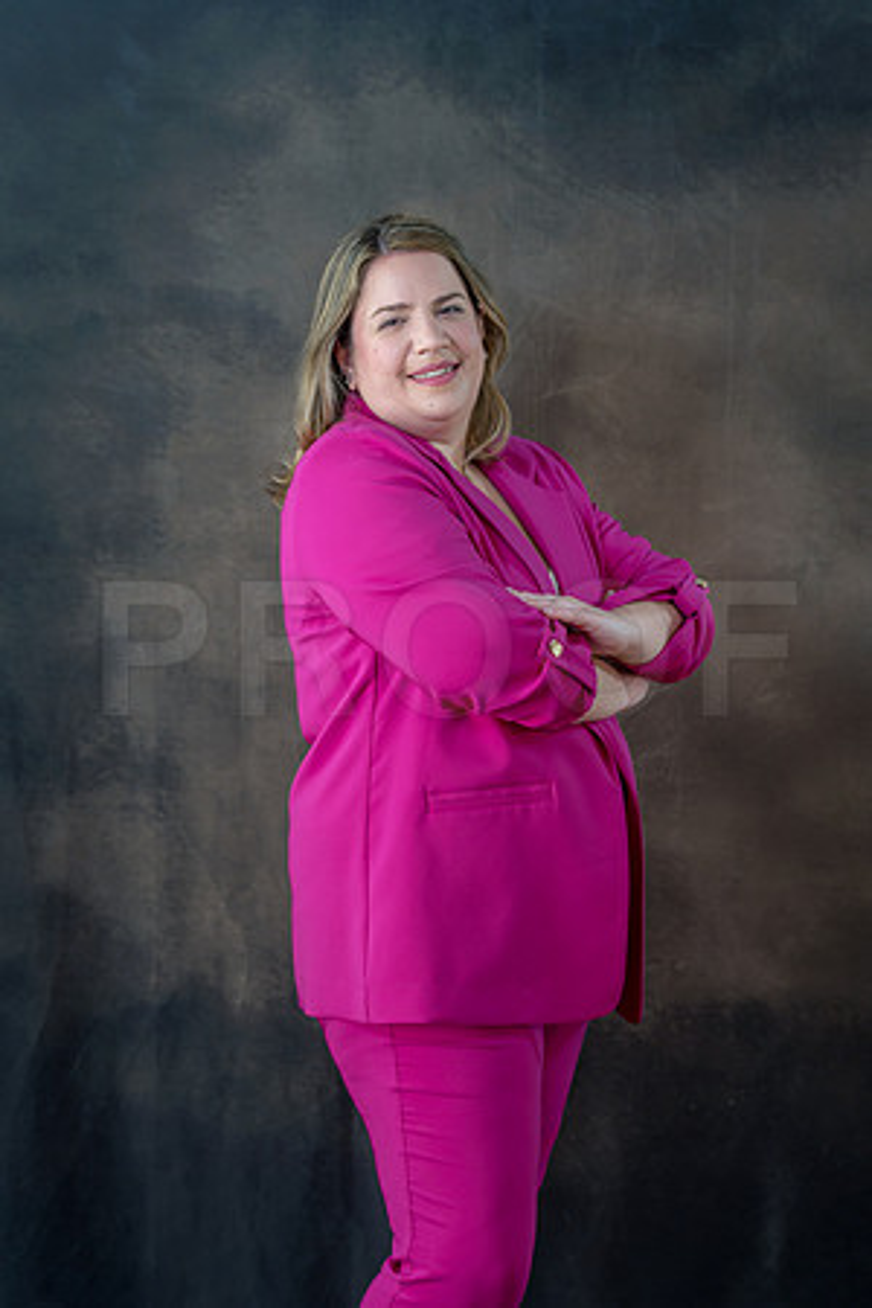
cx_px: 436
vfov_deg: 19.6
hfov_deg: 13.2
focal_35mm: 104
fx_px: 3778
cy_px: 654
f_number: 4.5
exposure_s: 1/100
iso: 400
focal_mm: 104
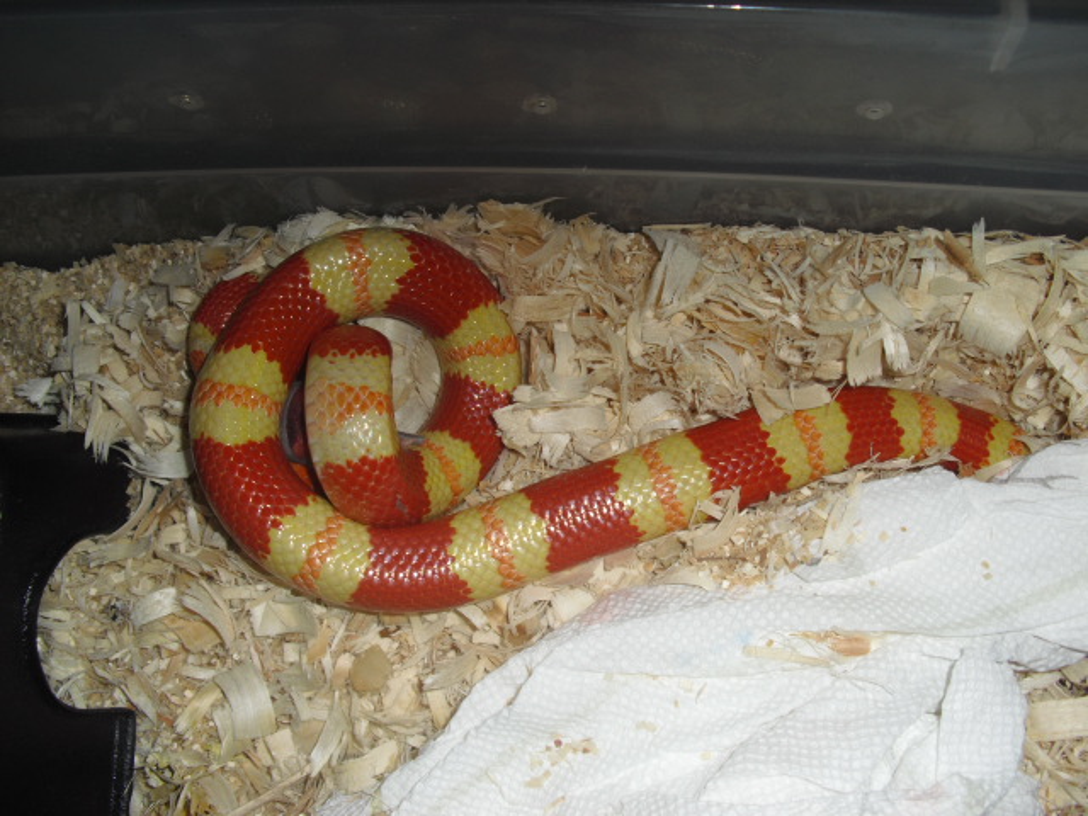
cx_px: 544
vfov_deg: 39.7
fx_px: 1131
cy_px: 408
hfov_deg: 51.4
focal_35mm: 36
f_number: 3.1
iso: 100
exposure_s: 1/60
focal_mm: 6.3
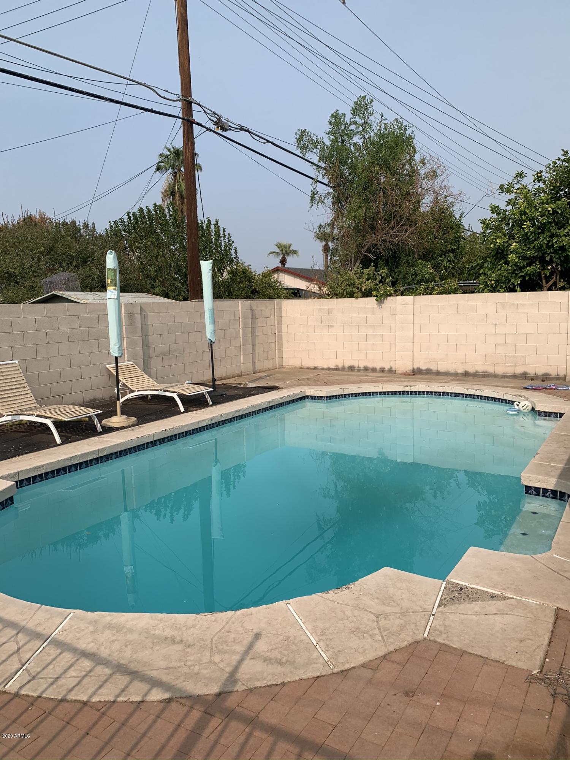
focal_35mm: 26
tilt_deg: -5.8
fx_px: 571
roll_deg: +1.8
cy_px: 380
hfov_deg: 53.1
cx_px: 285
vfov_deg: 67.3
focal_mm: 4.25
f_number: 1.8
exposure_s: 1/3086
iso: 25
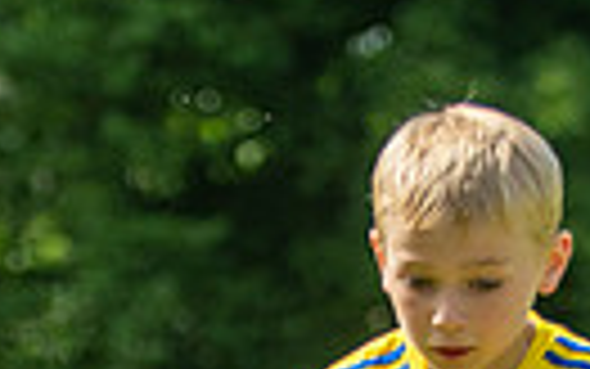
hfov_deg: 3.6
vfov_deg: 2.3
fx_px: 9346
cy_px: 839
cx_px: 261
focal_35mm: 581
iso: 250
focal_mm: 86
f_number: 3.2
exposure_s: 1/2000
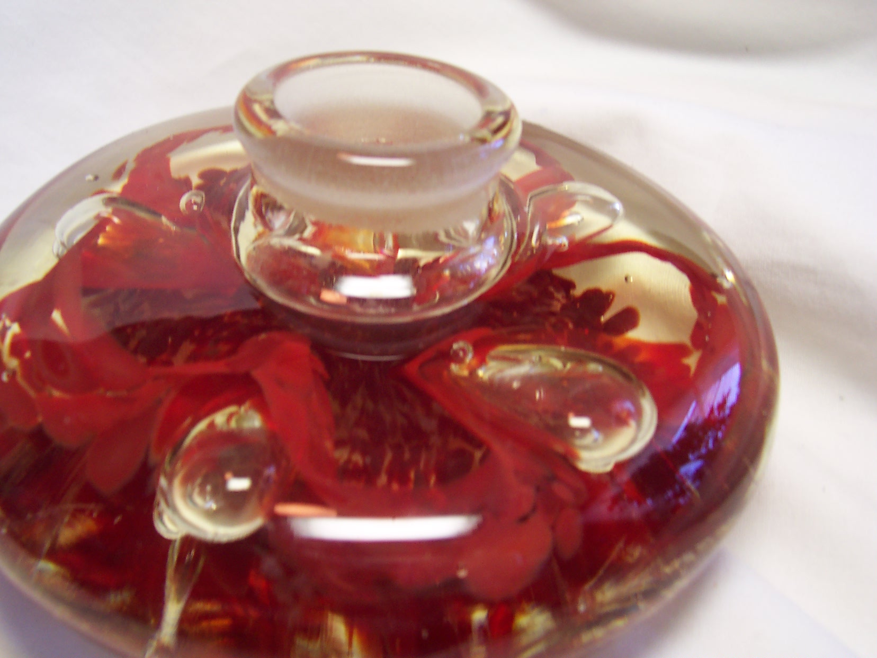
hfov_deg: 50.1
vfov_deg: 38.7
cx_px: 438
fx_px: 937
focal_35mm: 37
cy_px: 329
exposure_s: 1/30
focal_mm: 5.6
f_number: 2.8
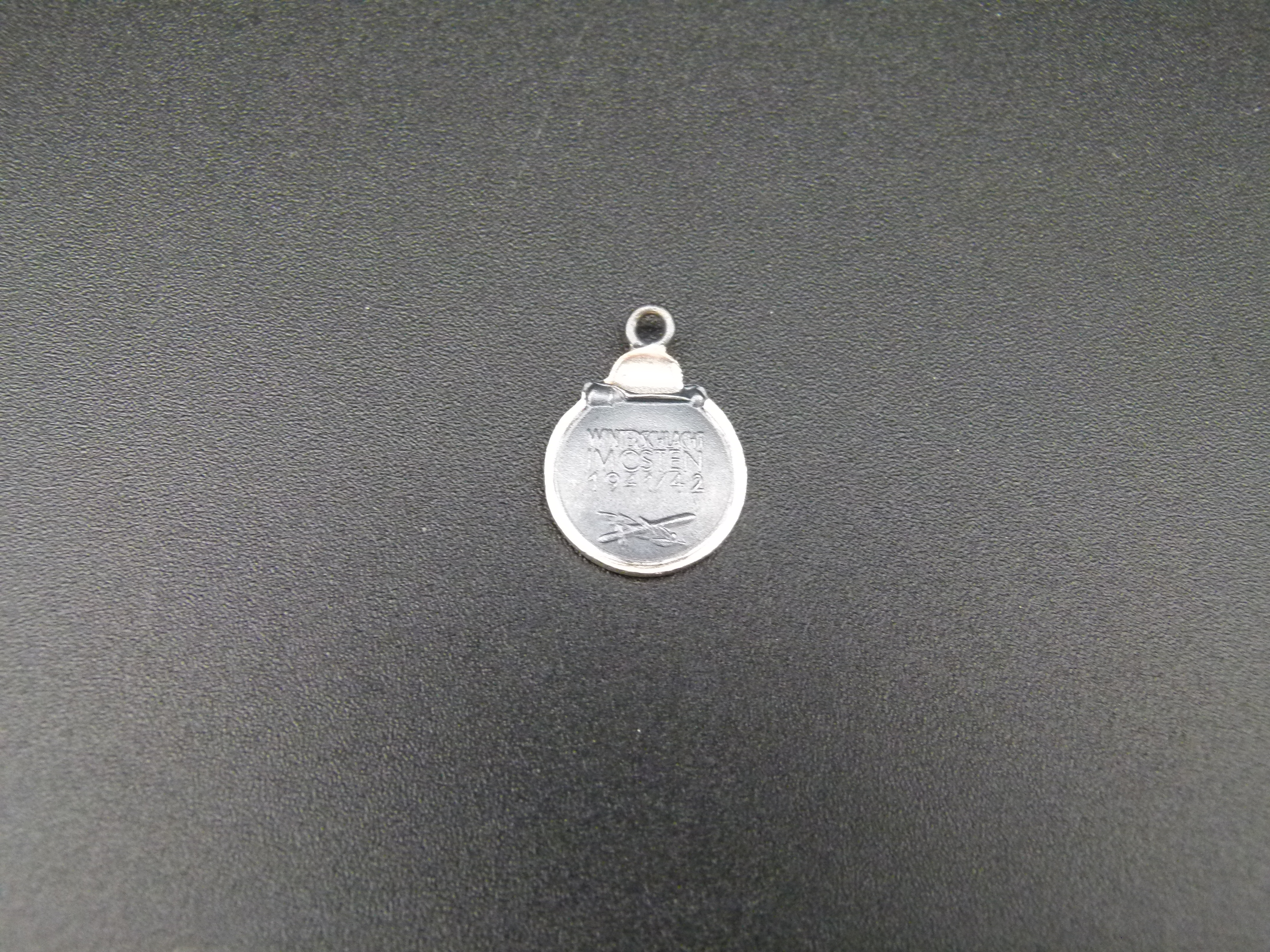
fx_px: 1614
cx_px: 635
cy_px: 476
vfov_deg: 32.9
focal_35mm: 44
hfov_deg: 42.9
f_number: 3.2
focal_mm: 7.9
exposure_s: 1/50
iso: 400
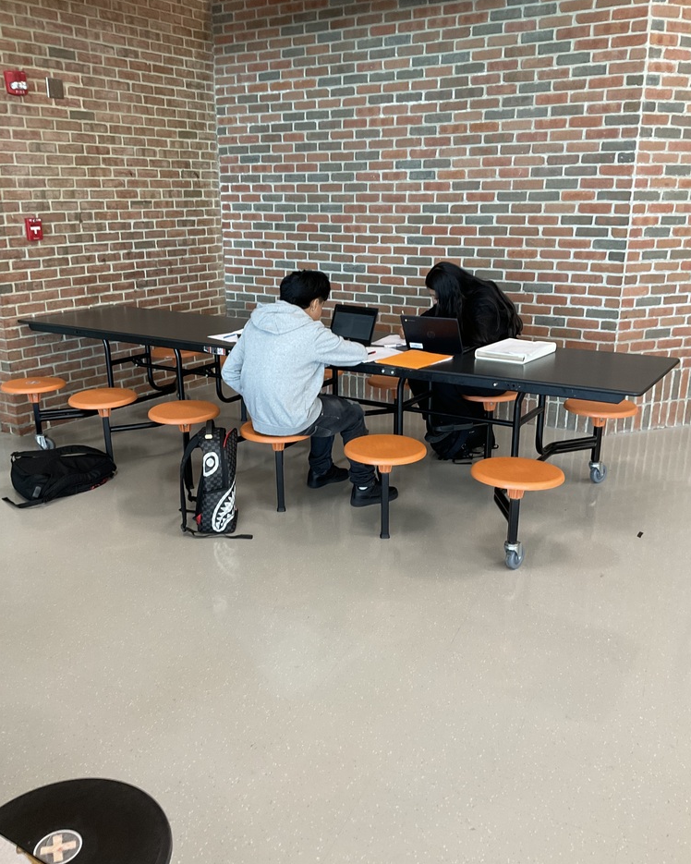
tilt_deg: -20.3
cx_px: 339
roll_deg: +1.1
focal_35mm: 31
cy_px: 452
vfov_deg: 57.2
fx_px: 792
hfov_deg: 47.1
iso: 80
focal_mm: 3
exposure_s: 1/60
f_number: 1.8
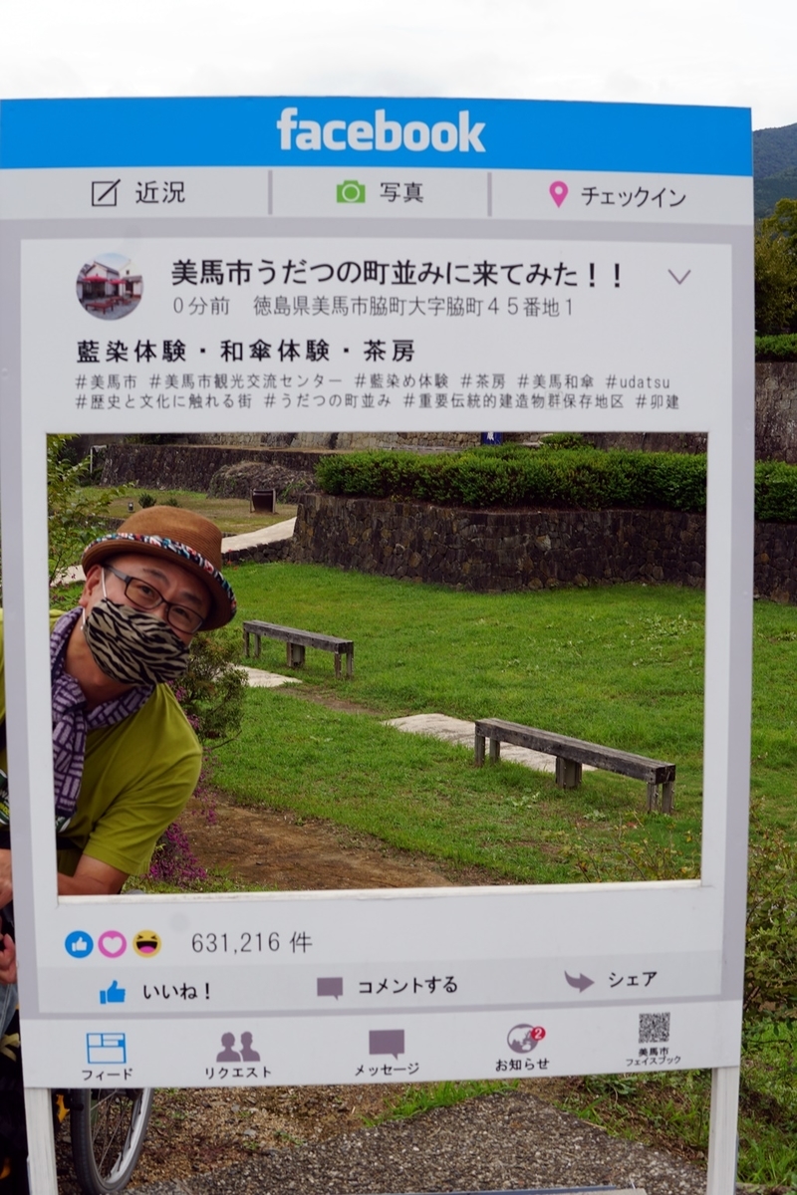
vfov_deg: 43.6
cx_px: 398
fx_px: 1494
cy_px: 598
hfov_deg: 29.9
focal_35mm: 45
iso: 100
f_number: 9
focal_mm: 30
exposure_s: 1/100
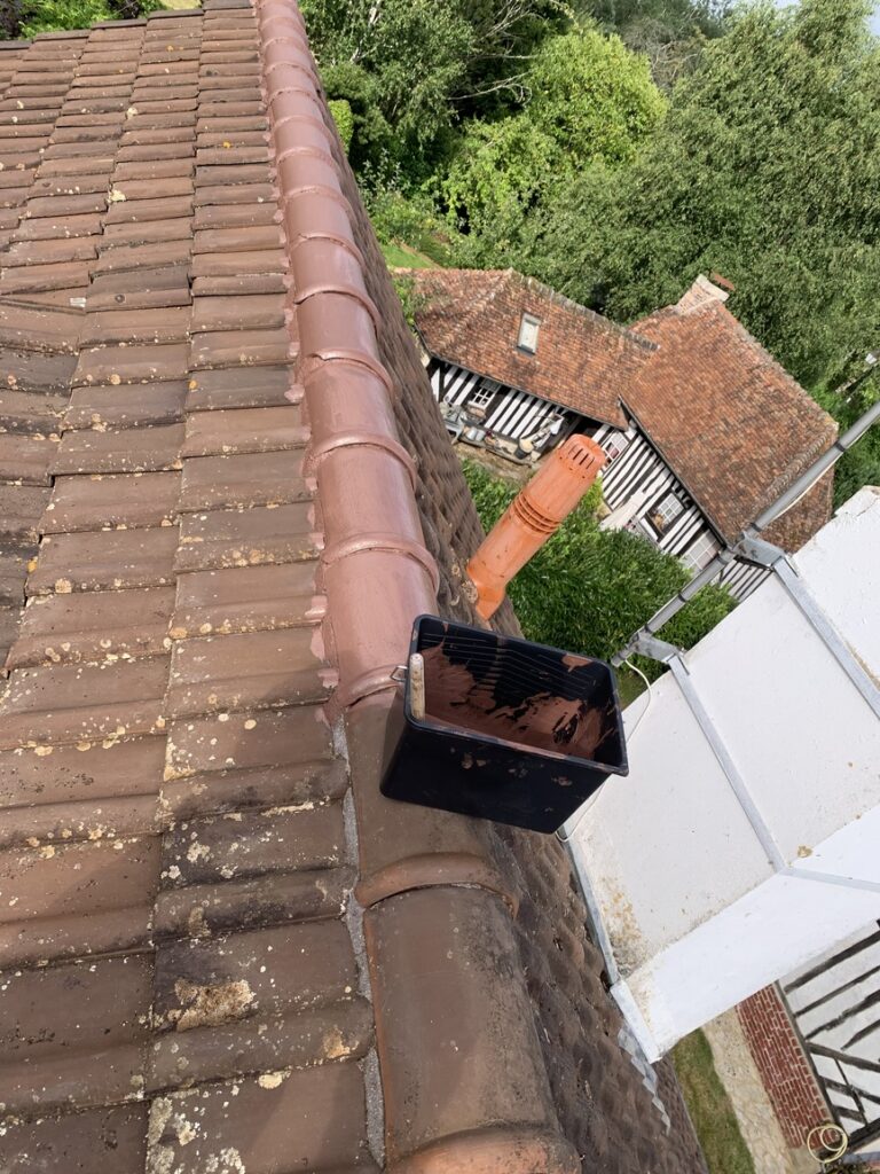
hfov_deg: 53.1
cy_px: 587
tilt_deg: -29.4
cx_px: 440
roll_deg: -38.5
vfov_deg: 67.3
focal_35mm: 26
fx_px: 881
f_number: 1.8
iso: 25
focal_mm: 4.25
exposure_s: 1/835
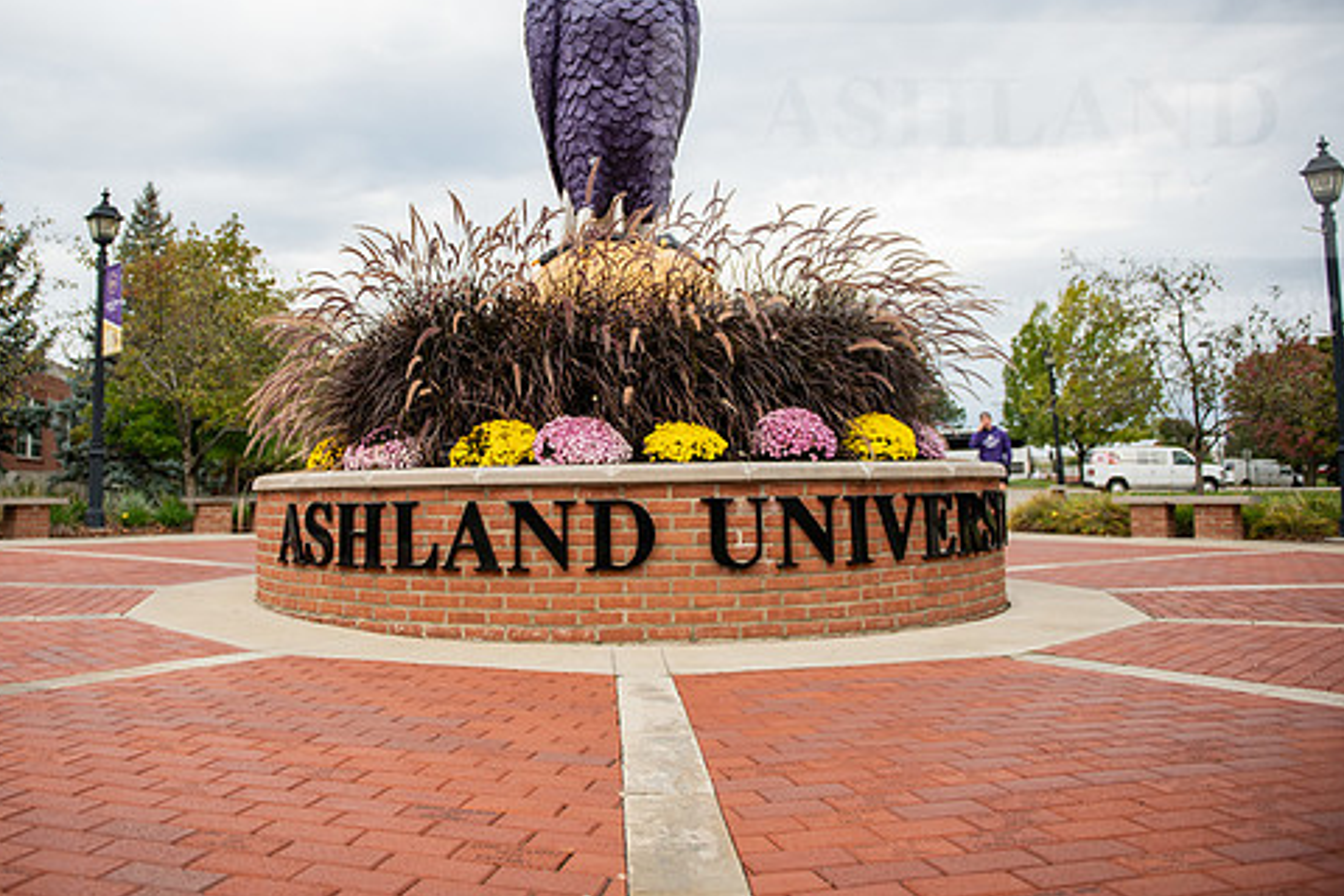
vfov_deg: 44.7
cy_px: 363
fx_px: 1083
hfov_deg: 63.3
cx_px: 568
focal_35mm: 29
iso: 125
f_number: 2.8
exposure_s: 1/400
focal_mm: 24
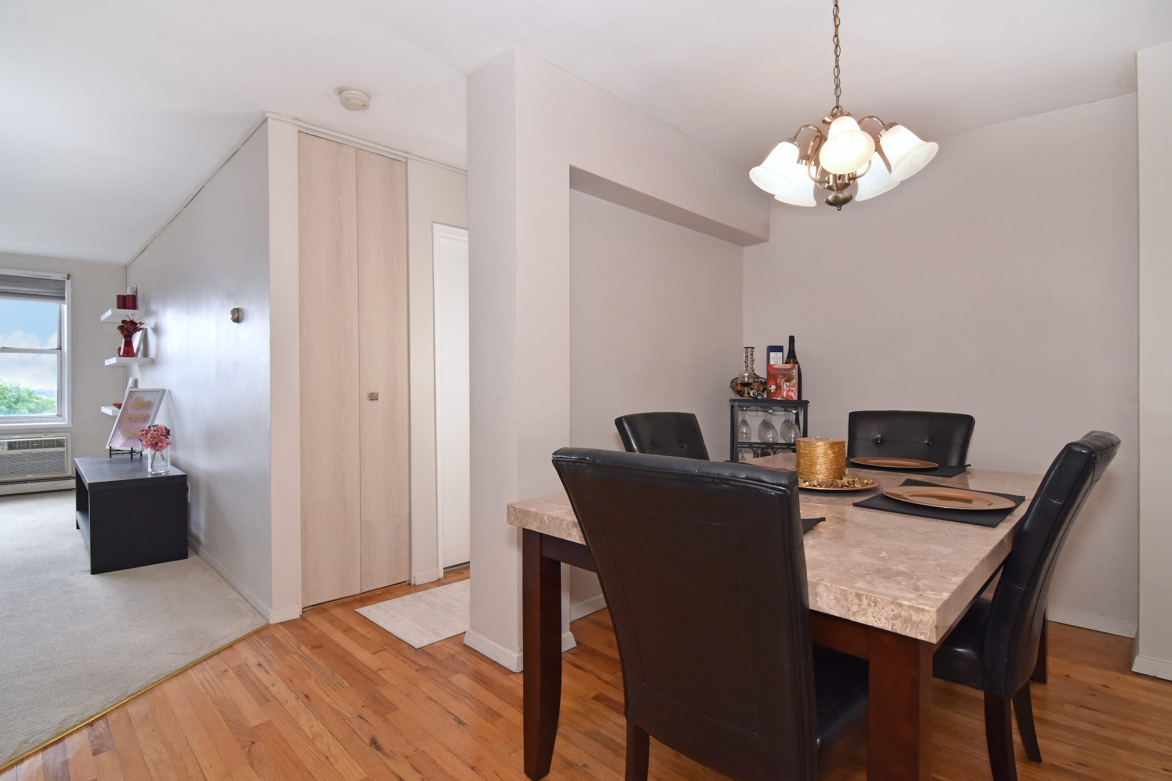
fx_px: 537
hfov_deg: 95.0
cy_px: 390
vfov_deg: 72.0
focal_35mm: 16
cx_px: 586
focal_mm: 11
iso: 640
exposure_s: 1/60
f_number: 11
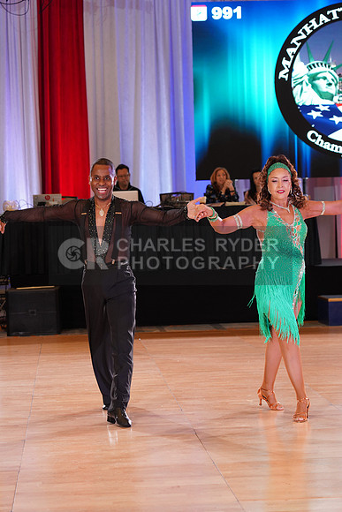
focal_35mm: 96
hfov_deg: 14.3
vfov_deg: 21.2
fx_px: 1367
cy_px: 256
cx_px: 171
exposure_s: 1/160
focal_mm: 96
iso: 1600
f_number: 5
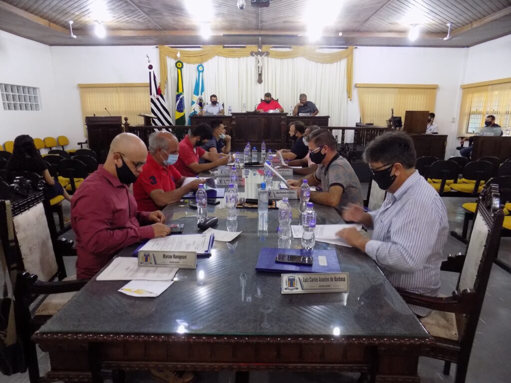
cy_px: 192
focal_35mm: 23
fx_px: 340
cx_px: 256
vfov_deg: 58.9
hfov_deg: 73.9
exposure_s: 1/20
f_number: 3.1
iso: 400
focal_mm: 4
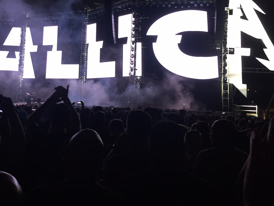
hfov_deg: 39.2
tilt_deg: +6.7
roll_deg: -3.6
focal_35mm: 48
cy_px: 61
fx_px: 380
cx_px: 90
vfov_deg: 29.9
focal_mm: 4.15
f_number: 2.2
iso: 80
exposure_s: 1/30
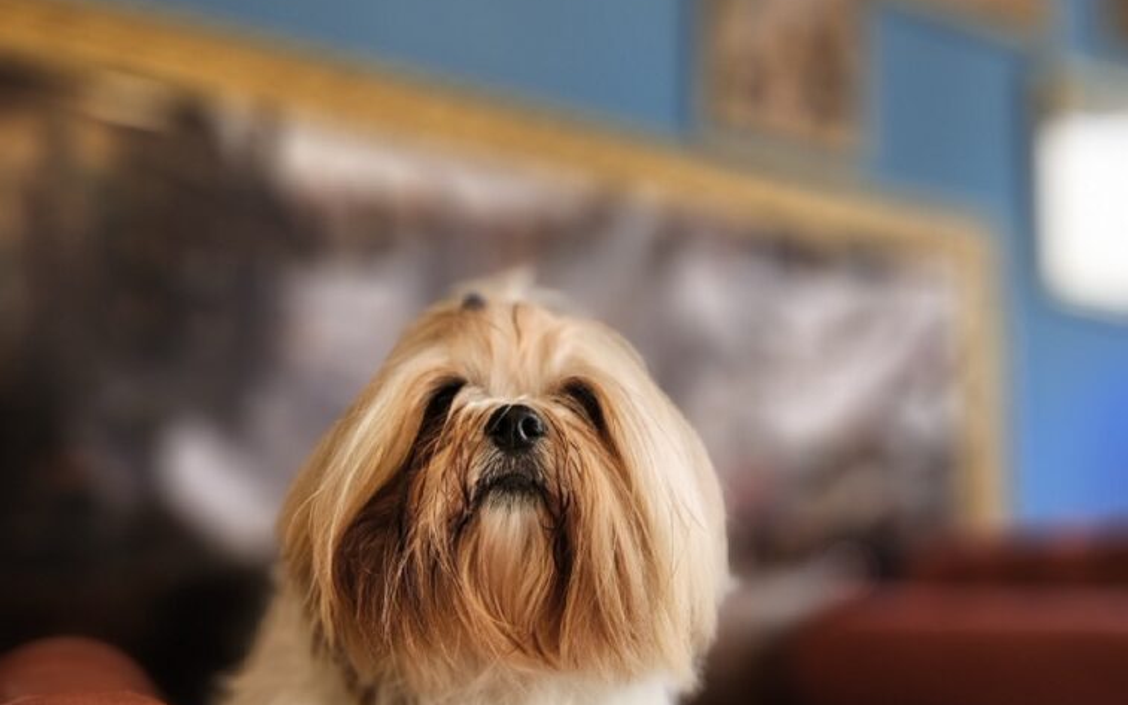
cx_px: 560
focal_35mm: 33
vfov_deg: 38.1
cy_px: 431
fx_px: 1014
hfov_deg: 58.1
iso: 100
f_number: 1.8
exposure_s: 1/120
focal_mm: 5.4
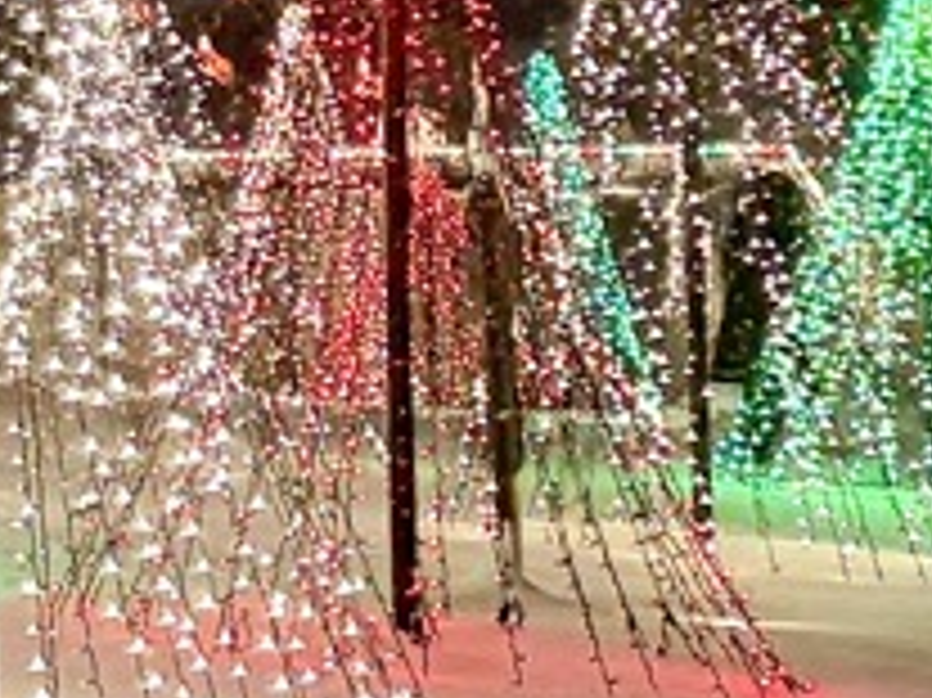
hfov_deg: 9.4
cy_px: -119
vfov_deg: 8.4
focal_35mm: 174
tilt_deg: +6.9
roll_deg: -1.9
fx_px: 4682
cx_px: -1688
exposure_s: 1/60
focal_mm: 6.76
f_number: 1.78
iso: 400
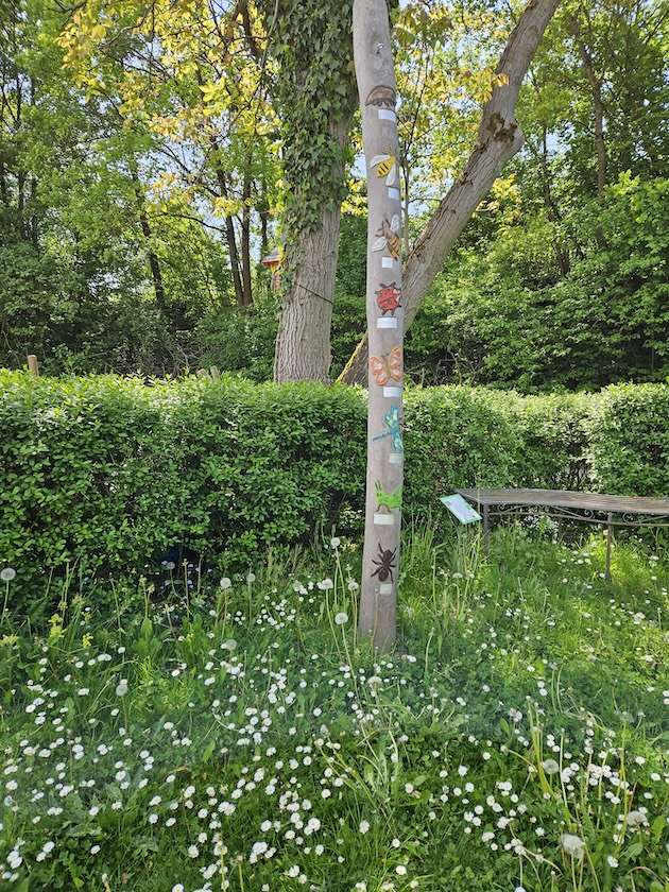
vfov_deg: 73.9
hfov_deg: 58.9
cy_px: 446
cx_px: 334
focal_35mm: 23
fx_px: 593
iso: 25
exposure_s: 1/591
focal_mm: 5.4
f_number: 1.8
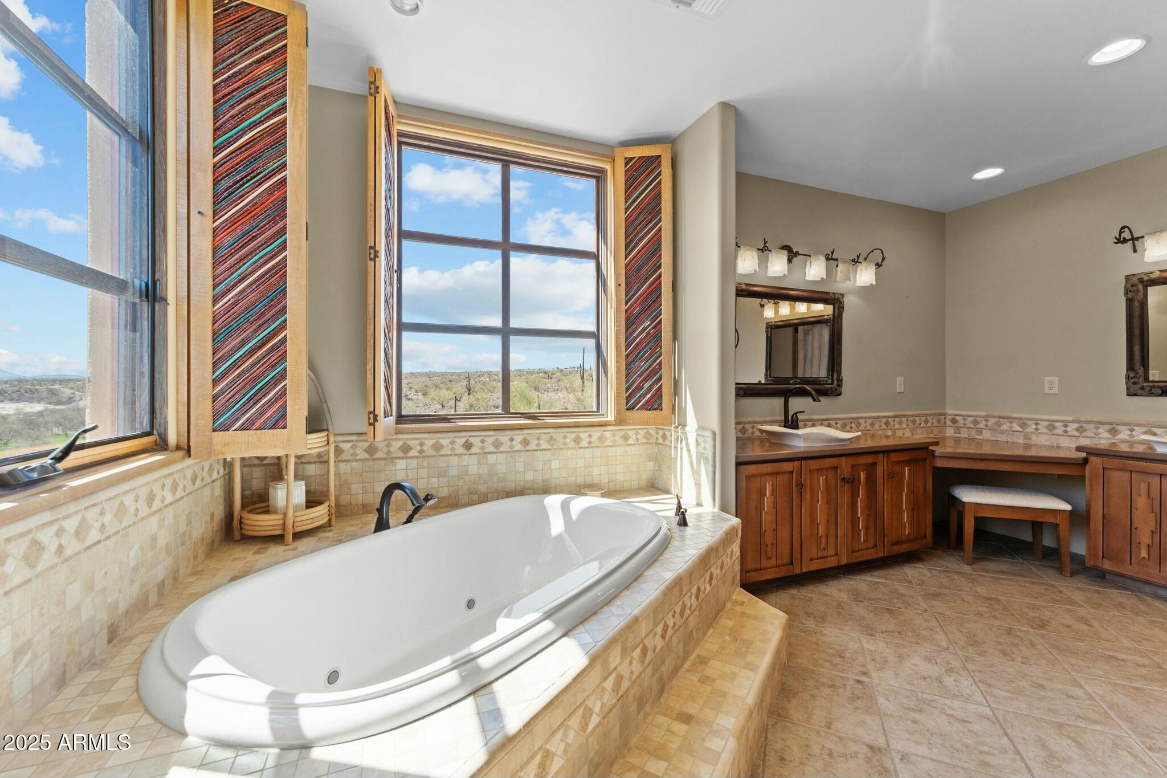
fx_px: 454
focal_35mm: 14
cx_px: 584
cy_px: 389
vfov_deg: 81.2
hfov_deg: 104.3
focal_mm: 14
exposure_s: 1/50
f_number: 8
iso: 400
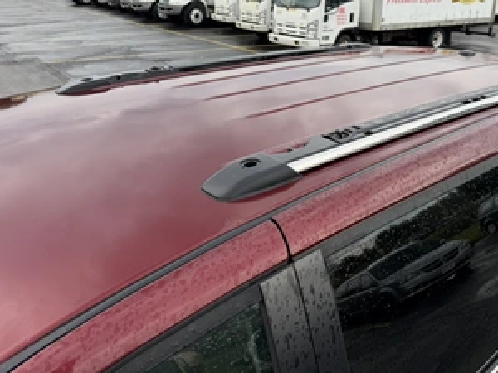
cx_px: 272
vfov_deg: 43.6
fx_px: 460
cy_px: 129
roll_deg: -1.3
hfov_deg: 56.7
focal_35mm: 32
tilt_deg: -12.5
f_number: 1.78
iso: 80
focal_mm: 6.76
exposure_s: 1/435
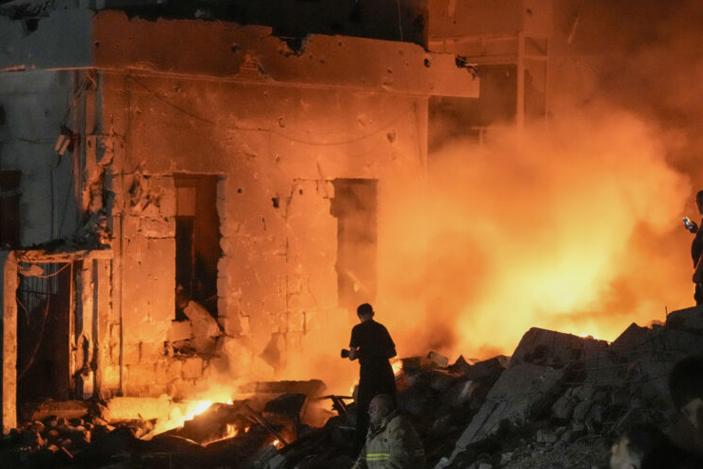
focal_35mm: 97
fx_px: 1894
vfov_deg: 14.1
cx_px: 462
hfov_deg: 21.0
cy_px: 270
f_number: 3.2
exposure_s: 1/60
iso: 12800
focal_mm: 70
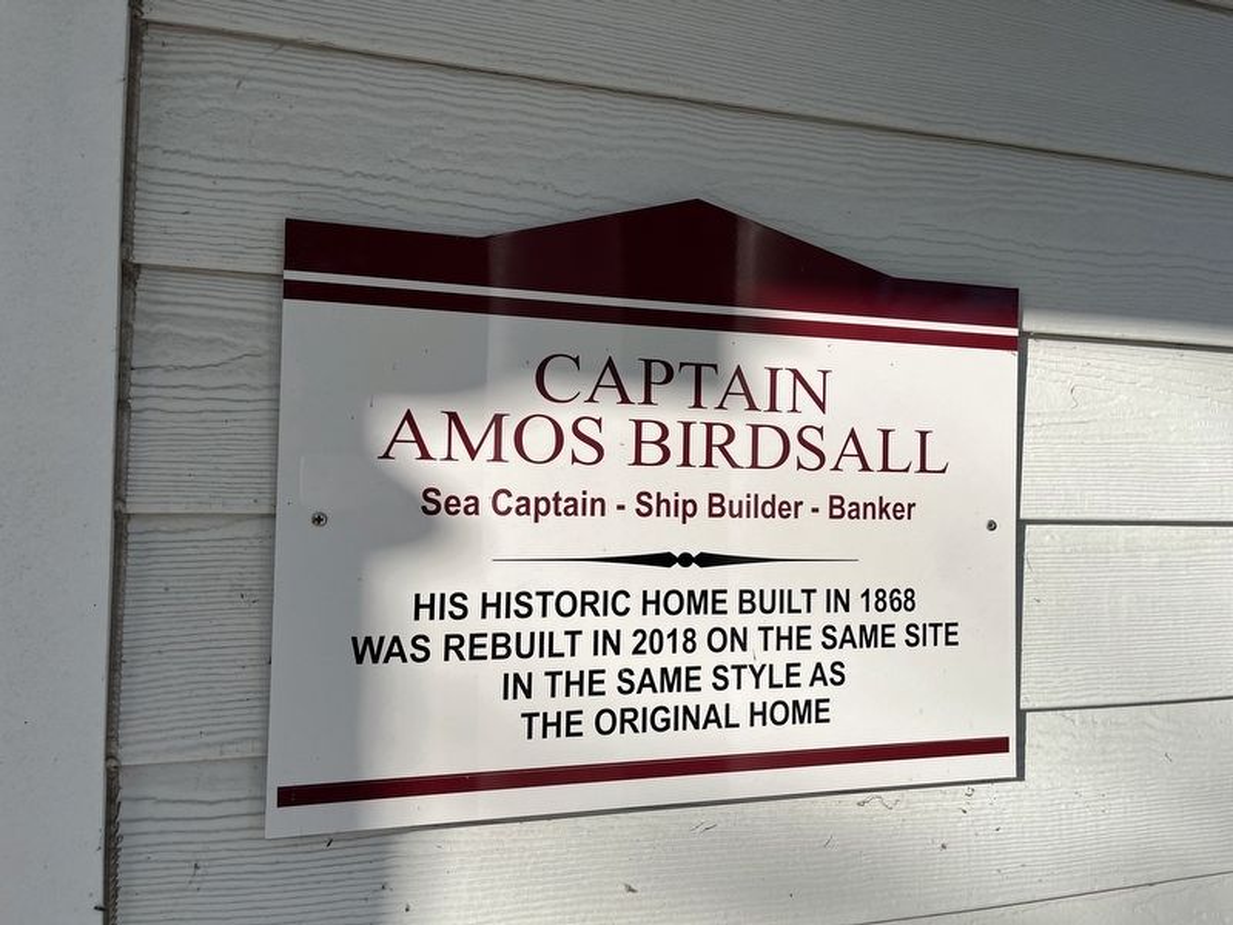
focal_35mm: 26
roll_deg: -1.5
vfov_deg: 53.1
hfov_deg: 67.3
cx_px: 616
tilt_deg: +1.9
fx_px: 926
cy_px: 462
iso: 50
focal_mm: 5.1
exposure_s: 1/4310
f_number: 1.6
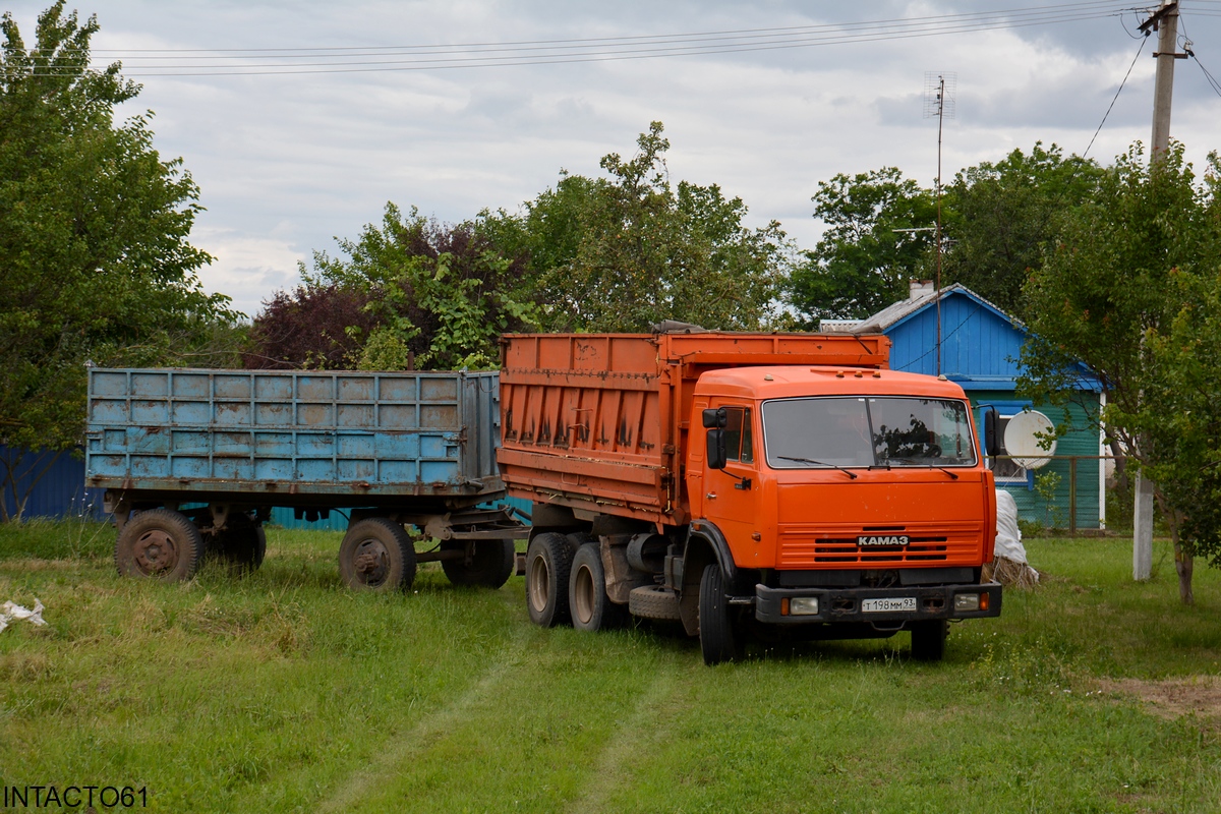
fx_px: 2645
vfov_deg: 17.5
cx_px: 610
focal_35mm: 78
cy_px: 407
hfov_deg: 26.0
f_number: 7.1
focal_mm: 52
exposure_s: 1/200
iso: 200
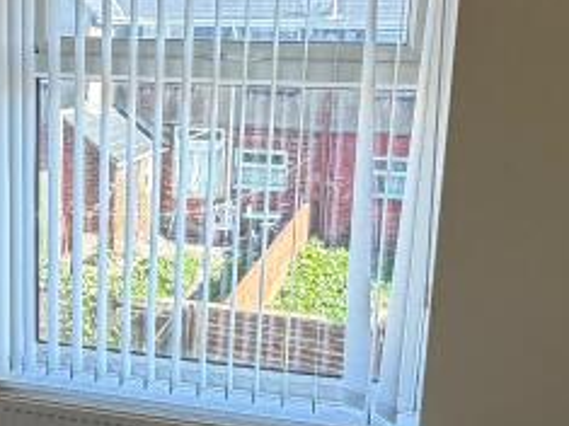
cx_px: 116
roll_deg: -0.9
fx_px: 1002
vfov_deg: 24.0
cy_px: 259
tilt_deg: -13.1
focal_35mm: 61
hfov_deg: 30.9
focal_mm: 2.22
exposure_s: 1/121
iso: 100
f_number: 2.2
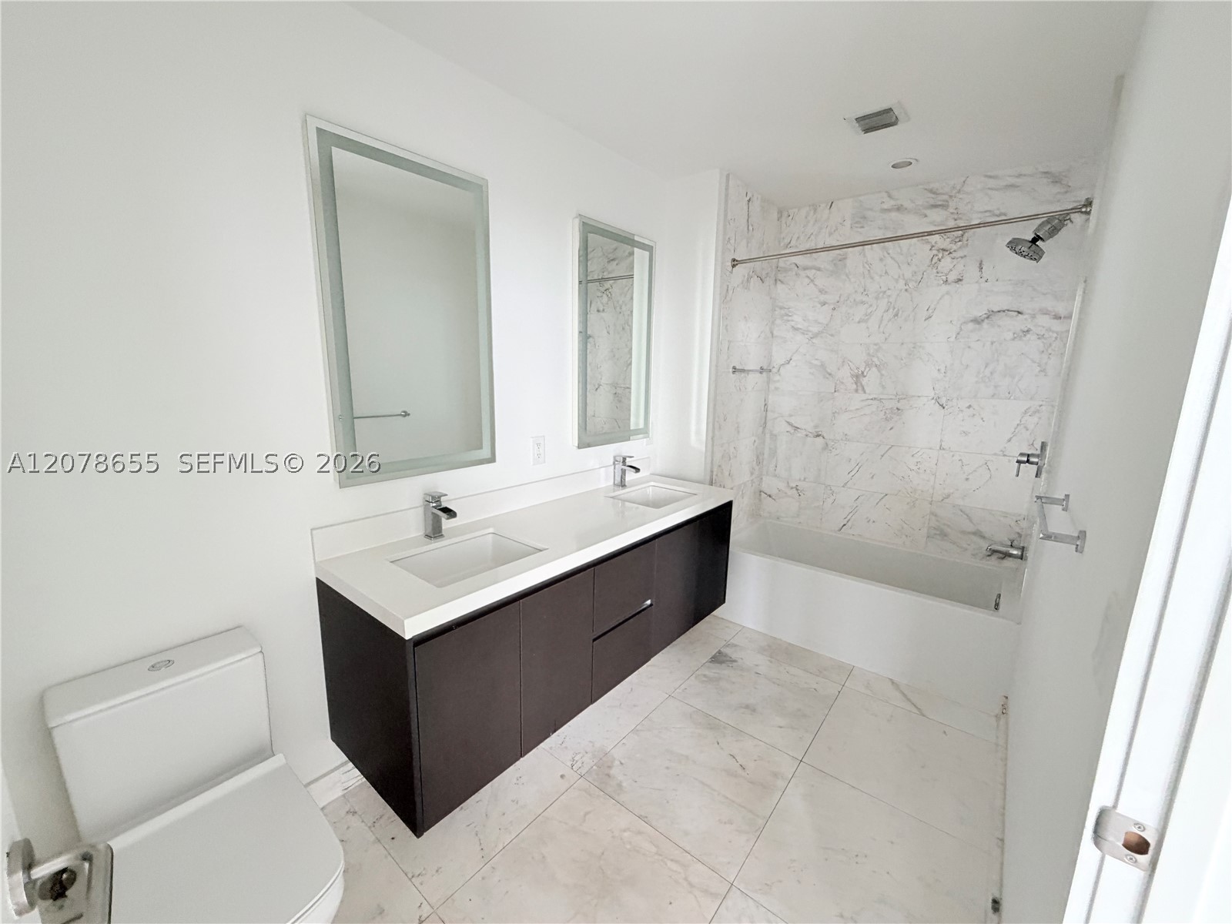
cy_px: 462
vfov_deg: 85.7
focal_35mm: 14
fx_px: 498
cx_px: 616
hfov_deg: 102.1
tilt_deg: -12.6
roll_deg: -0.9
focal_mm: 2.22
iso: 320
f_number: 2.2
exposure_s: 1/114
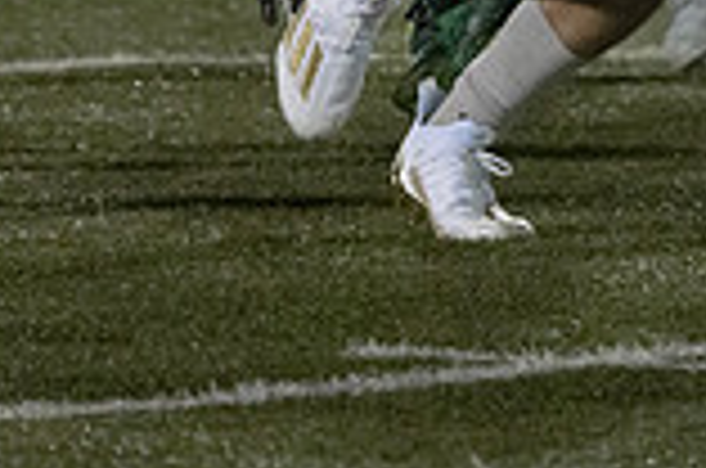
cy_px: -385
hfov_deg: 1.9
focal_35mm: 1100
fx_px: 21528
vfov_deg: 1.2
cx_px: 481
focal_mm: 297
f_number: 5.6
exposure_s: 1/1000
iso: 12800
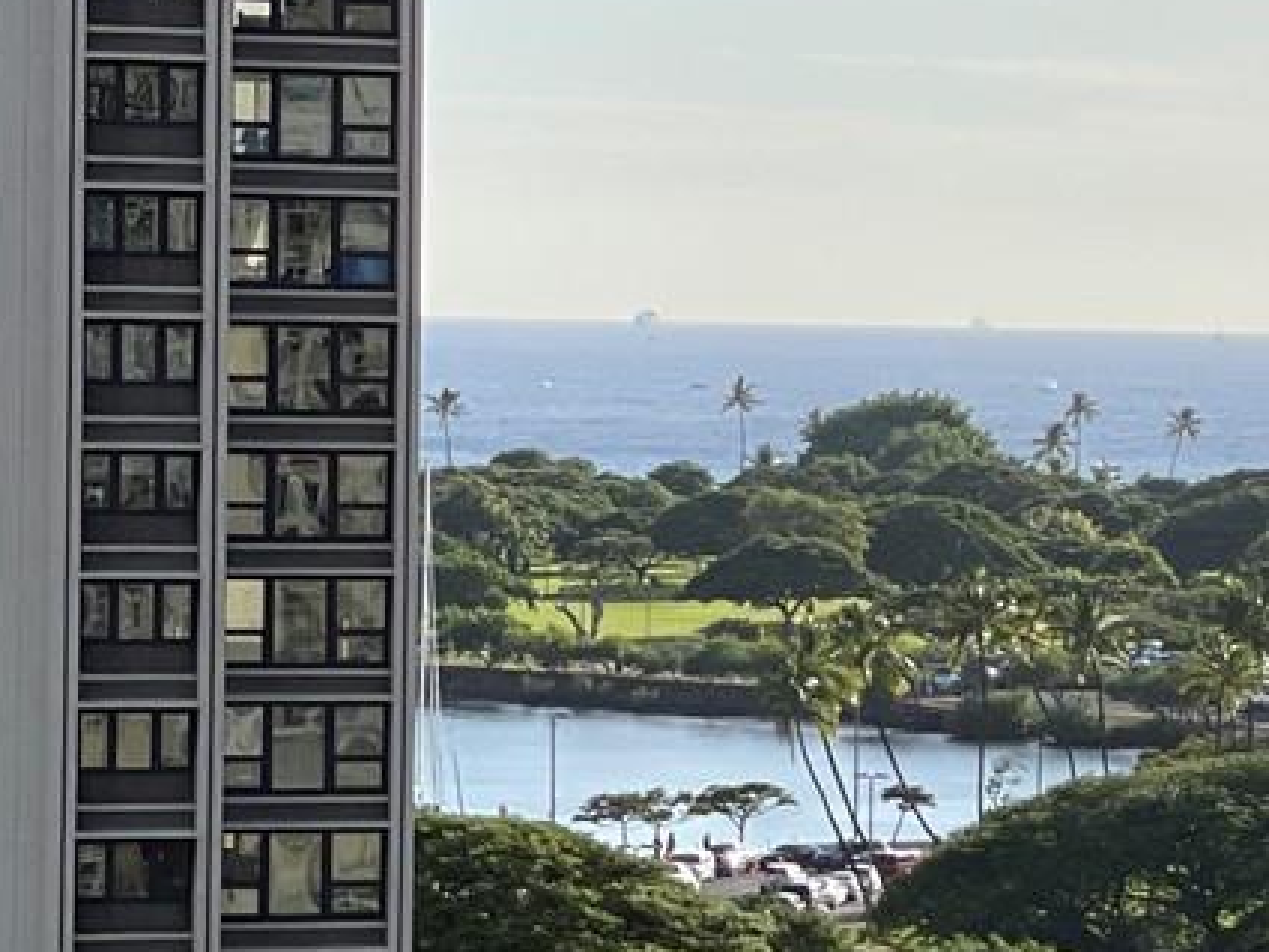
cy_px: 555
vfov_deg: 6.2
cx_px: 2180
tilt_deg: -2.1
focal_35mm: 241
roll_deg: -1.8
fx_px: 8837
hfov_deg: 8.0
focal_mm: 7.5
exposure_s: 1/1340
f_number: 2.2
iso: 20
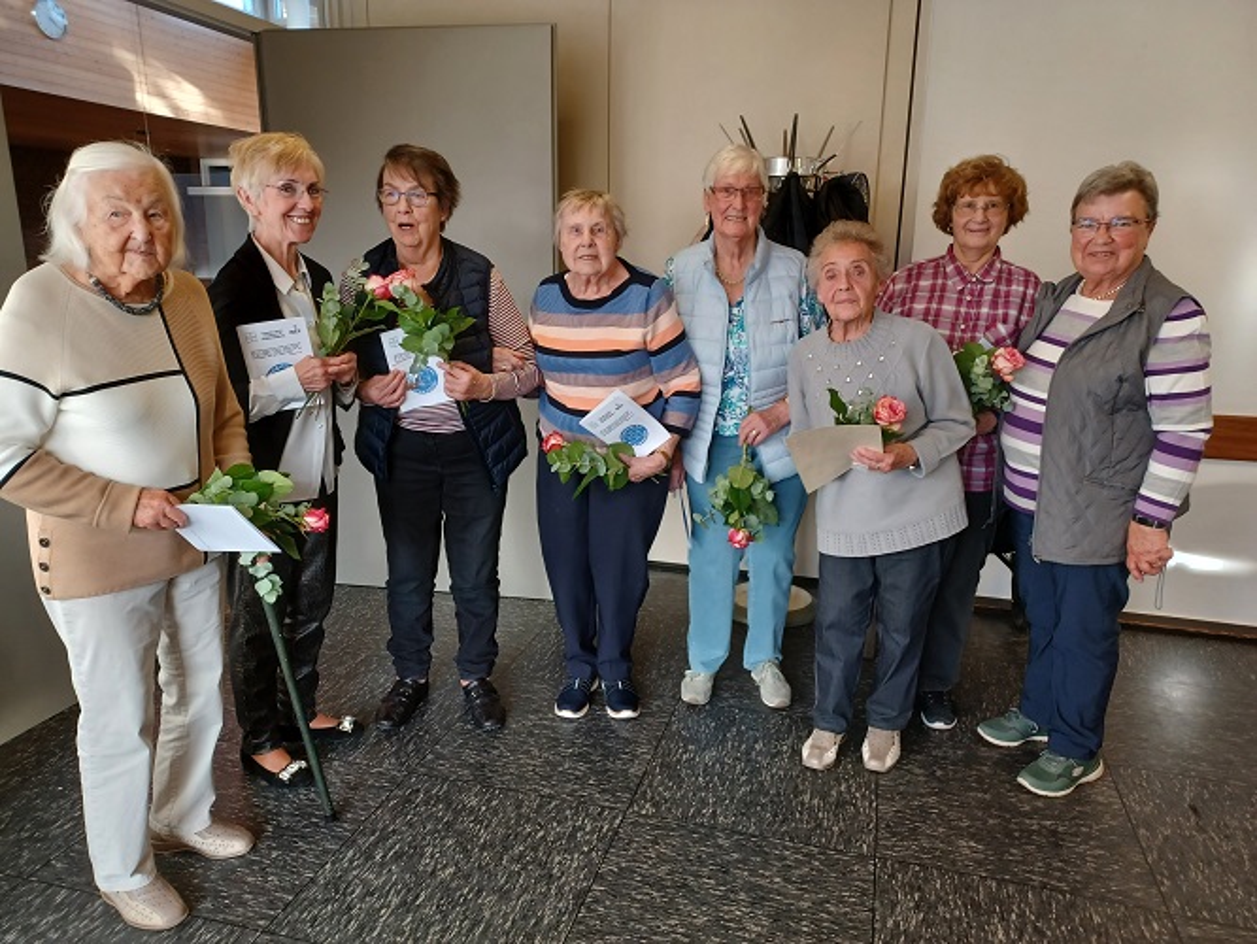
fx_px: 908
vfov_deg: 54.9
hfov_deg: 69.4
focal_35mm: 25
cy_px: 472
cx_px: 628
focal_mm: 4.6
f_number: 1.8
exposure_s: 1/49
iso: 100
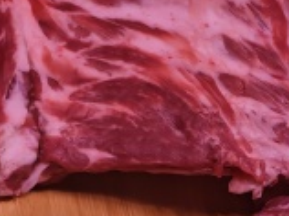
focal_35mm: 132
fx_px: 1100
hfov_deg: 12.1
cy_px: 390
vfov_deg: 10.5
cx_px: -401
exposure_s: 1/1057
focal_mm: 4.94
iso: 50
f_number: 1.5
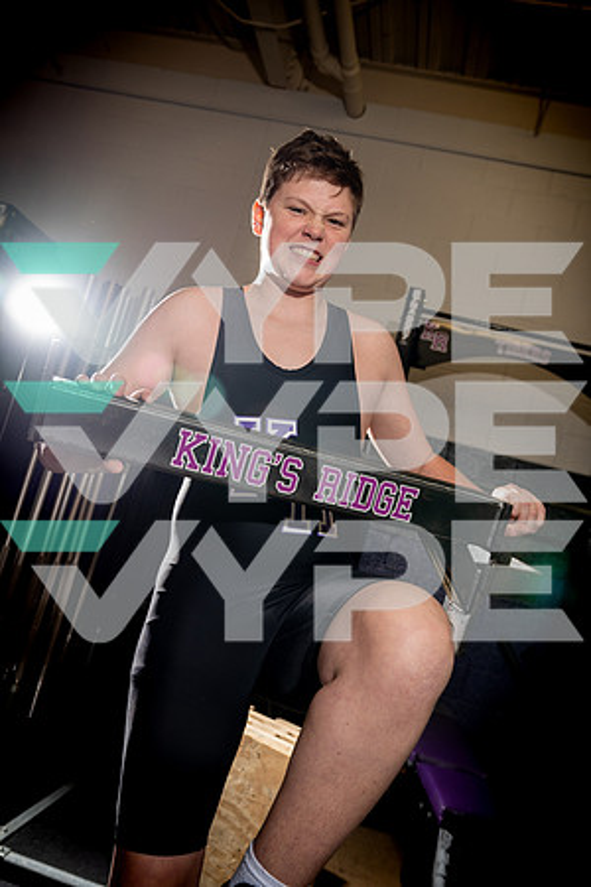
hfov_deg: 43.6
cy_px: 444
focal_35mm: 30
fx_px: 739
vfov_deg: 61.9
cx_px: 296
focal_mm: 30
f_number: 5
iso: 500
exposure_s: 1/250
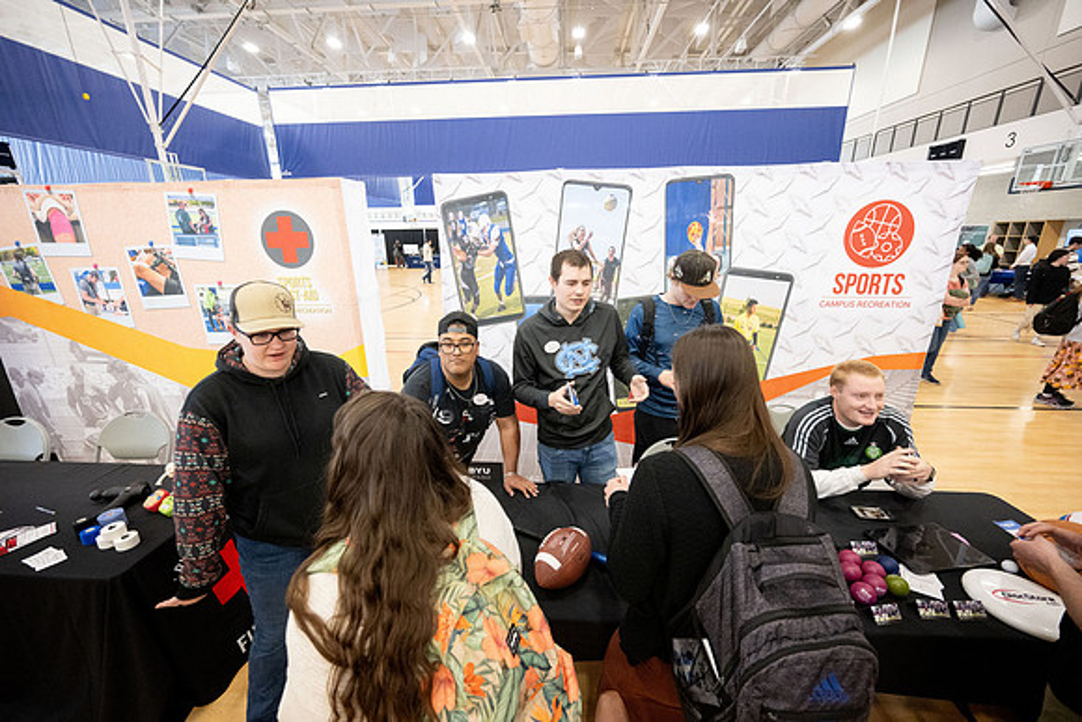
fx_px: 421
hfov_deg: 104.2
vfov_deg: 81.2
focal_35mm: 14
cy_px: 361
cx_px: 541
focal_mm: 14
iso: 5000
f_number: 4
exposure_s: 1/250
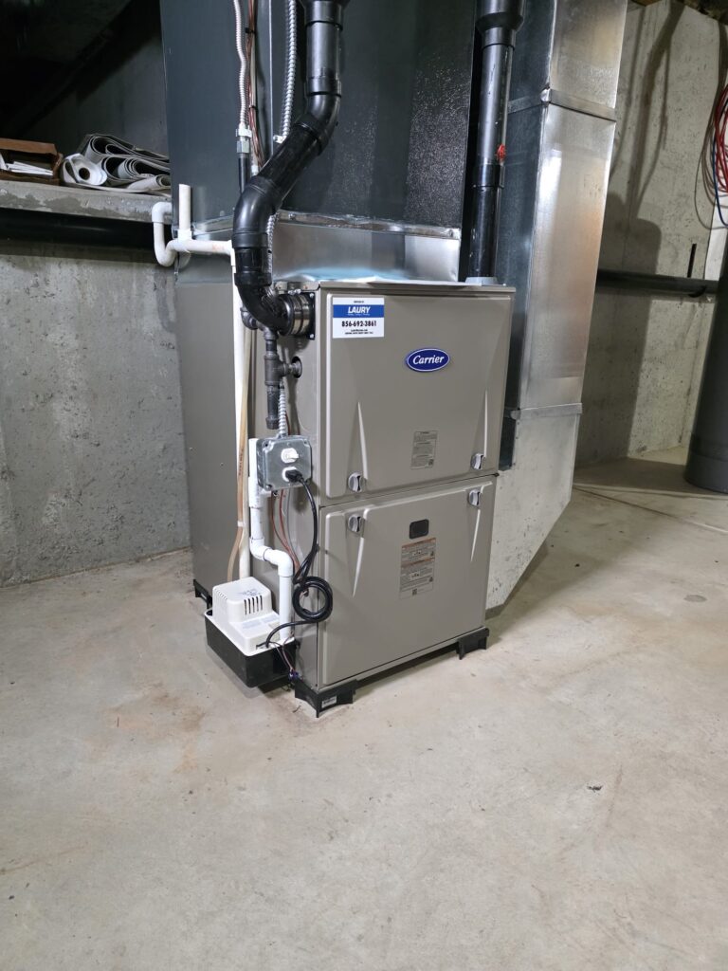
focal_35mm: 23
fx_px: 645
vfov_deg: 73.9
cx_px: 364
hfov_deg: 58.9
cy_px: 486
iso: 1250
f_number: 1.7
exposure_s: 1/120
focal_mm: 6.3
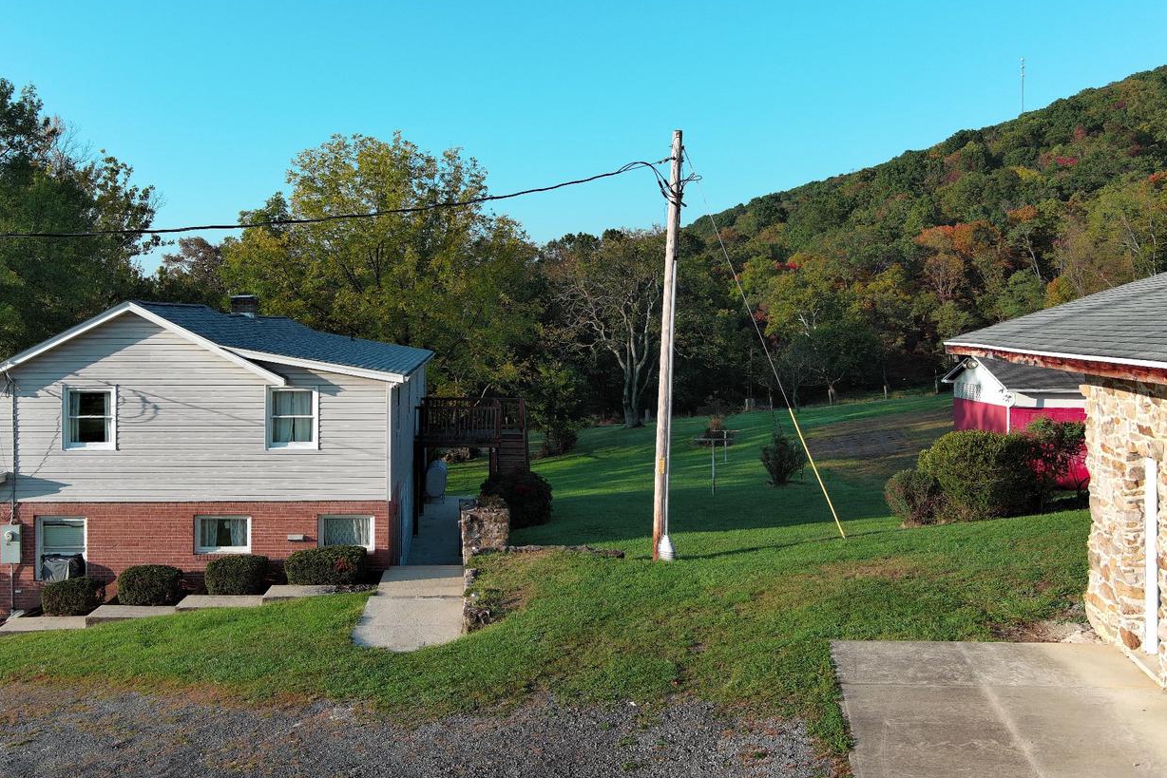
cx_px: 515
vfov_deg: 38.8
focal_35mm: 34
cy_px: 323
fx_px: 1102
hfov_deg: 55.6
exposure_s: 1/637
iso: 100
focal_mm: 10.57
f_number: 2.8
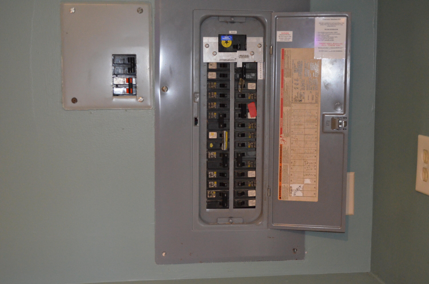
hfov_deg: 41.2
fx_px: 571
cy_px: 142
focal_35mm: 48
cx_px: 214
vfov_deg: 28.0
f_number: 4.8
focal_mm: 32
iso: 3200
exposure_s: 1/60
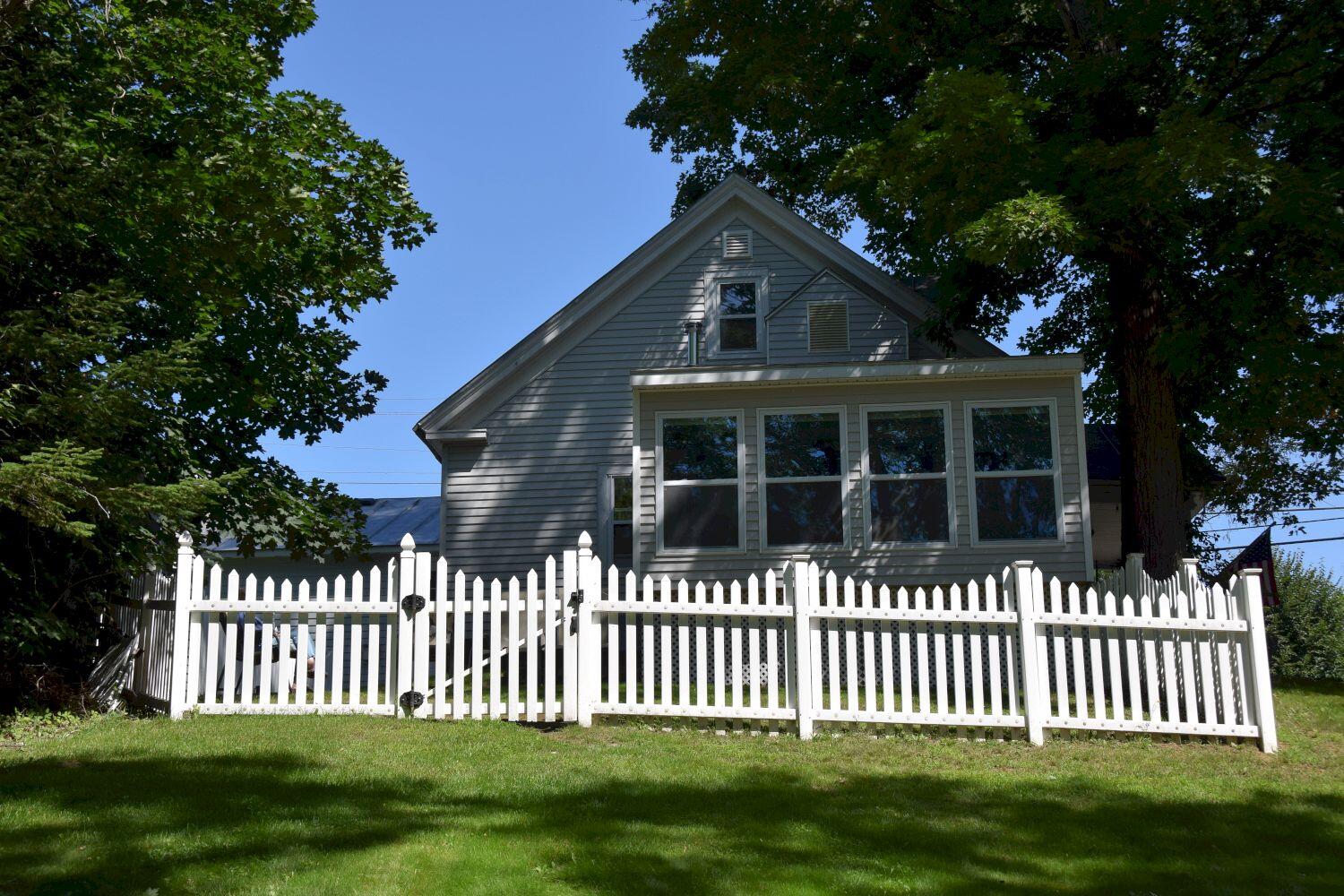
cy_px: 448
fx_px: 1792
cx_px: 672
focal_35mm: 48
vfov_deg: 28.1
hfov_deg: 41.1
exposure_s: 1/400
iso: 200
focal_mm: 32
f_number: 10
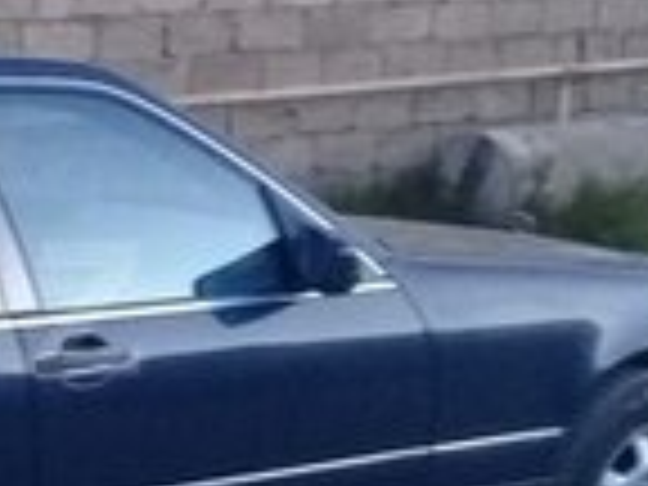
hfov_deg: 13.1
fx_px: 2658
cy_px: 308
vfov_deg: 10.4
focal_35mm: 142
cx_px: -320
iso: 200
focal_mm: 3.3
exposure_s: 1/33
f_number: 2.2
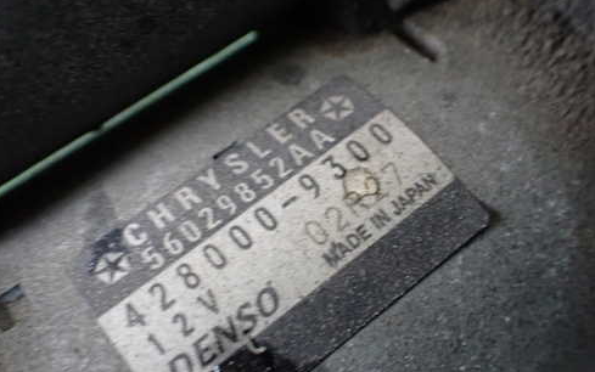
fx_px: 633
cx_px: 262
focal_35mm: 39
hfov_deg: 50.3
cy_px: 230
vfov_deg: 32.7
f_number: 2.3
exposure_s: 1/40
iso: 800
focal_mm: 5.4
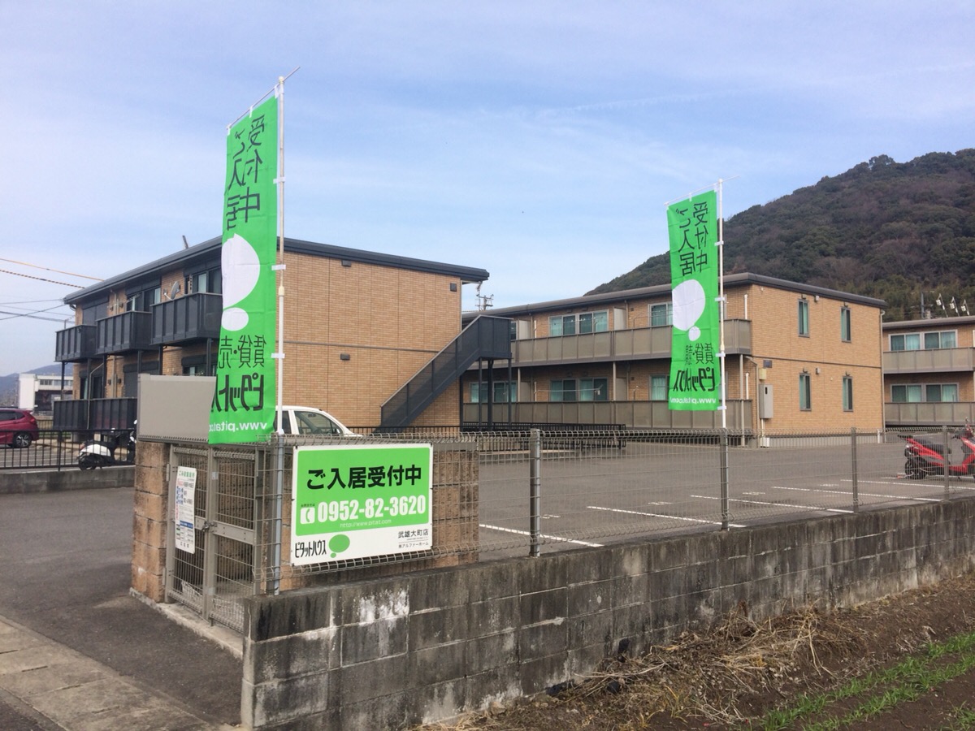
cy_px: 366
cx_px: 488
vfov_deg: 48.2
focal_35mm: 29
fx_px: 817
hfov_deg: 61.7
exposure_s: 1/1466
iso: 32
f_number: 2.2
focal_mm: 4.15
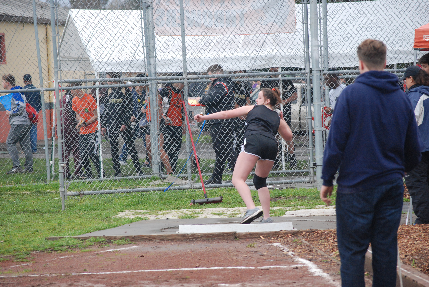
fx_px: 2148
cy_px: 144
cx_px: 214
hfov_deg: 11.4
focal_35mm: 180
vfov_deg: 7.7
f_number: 7.1
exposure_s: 1/800
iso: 1000
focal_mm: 120
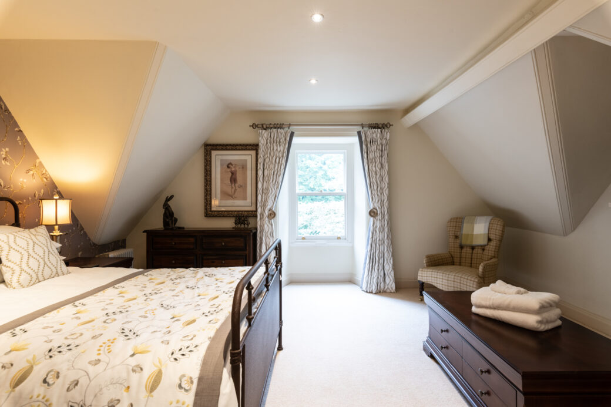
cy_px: 204
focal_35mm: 19
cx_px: 306
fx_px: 322
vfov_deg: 64.5
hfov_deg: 86.9
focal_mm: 19
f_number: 8
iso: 400
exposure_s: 1/4
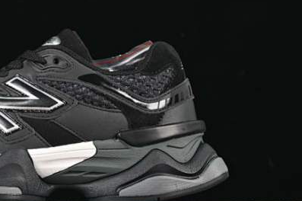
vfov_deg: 9.9
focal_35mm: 138
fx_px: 1157
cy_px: 90
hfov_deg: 14.7
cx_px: 33
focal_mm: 50
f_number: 6.3
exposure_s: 1/60
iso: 160
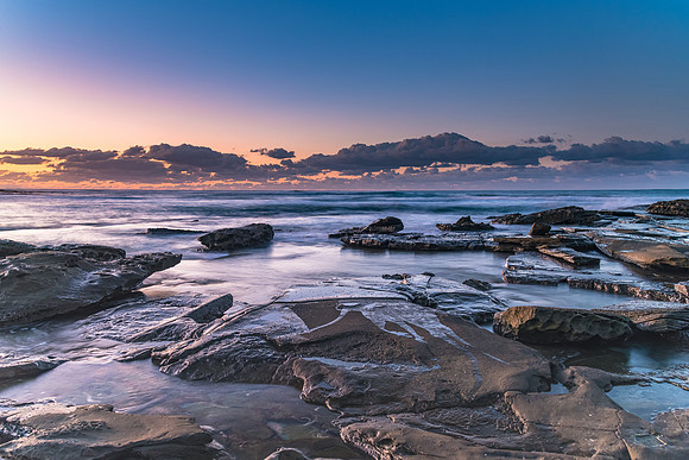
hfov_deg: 71.7
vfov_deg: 51.5
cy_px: 230
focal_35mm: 25
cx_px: 344
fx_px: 476
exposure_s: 2.5
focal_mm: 24
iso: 320
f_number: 7.1
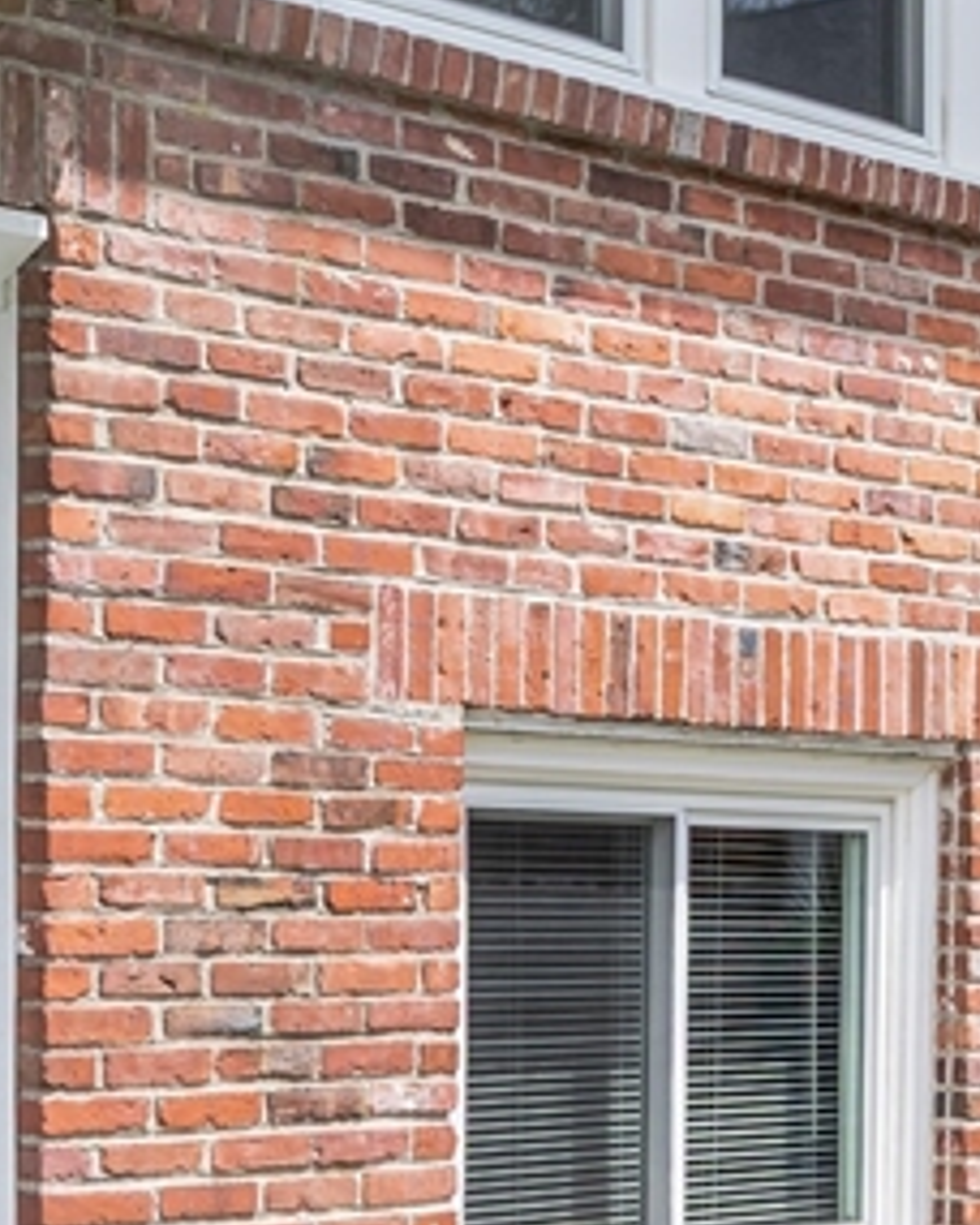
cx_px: 2132
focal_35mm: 101
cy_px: 724
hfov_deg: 12.7
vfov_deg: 19.0
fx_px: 3662
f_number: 11
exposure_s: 1/60
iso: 250
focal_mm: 30
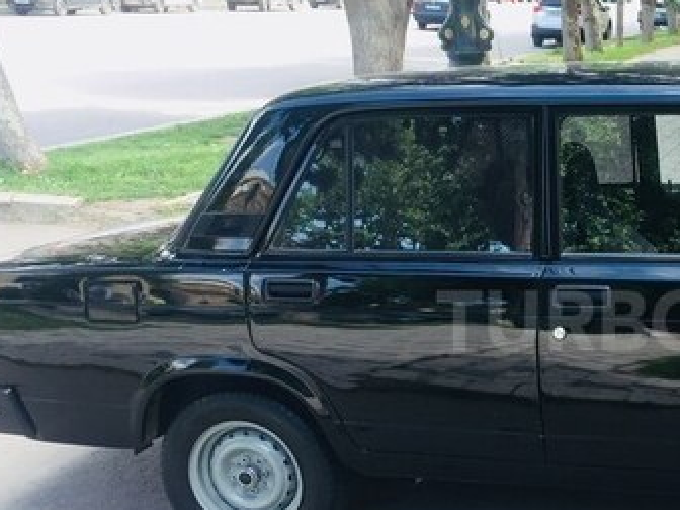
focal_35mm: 57
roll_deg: -3.4
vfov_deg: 25.6
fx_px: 1120
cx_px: 644
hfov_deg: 31.8
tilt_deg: -16.1
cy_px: 321
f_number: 2.2
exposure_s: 1/154
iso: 32
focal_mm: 4.15
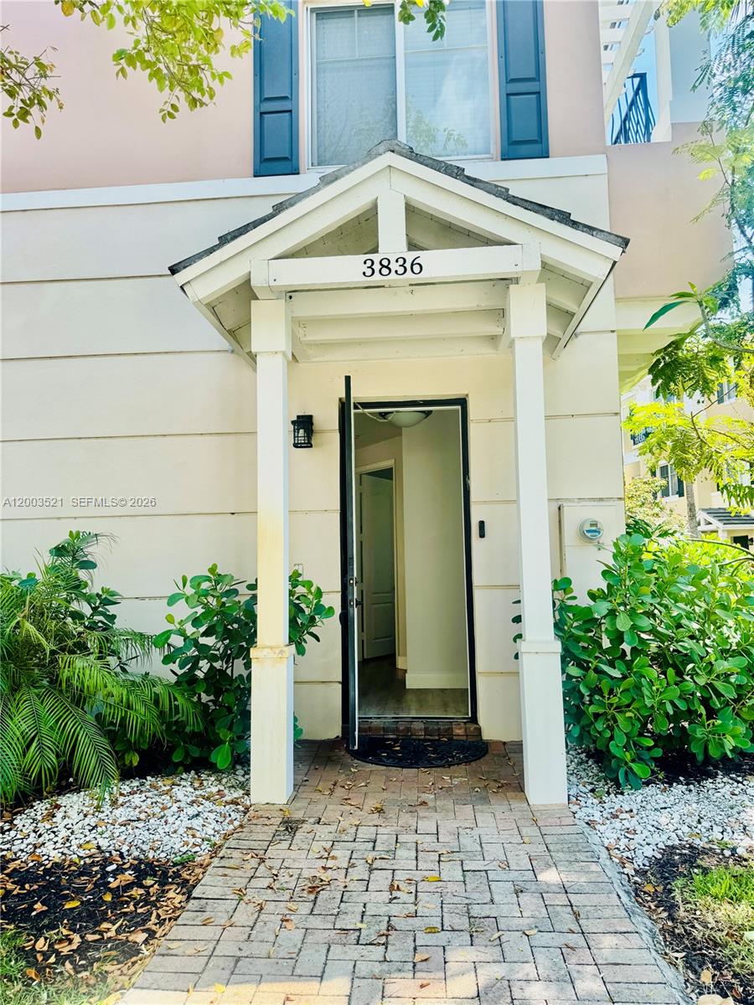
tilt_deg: +5.4
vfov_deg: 71.6
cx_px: 377
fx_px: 697
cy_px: 502
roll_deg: +1.3
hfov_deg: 56.8
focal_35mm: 24
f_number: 1.78
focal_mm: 6.76
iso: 80
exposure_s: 1/1238
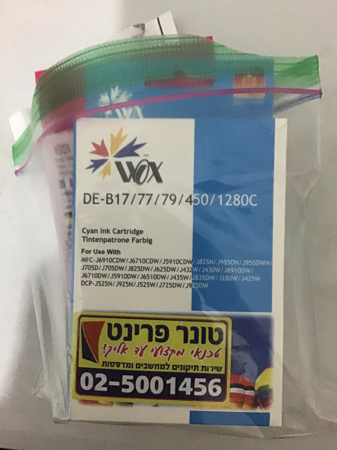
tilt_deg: -88.3
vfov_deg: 58.4
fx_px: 402
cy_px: 225
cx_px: 168
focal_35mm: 31
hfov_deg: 45.4
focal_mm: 3.3
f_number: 2.4
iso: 500
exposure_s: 1/17
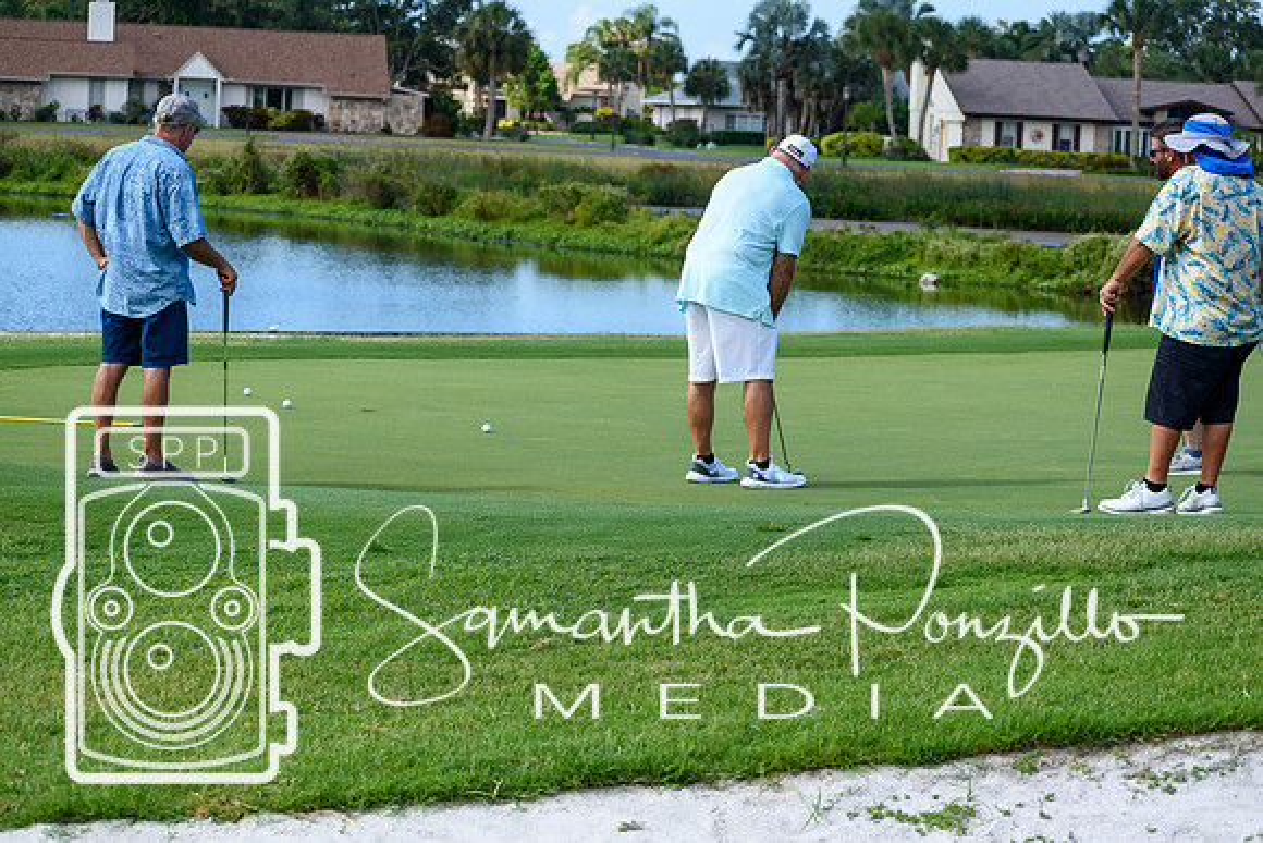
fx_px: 4106
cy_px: 422
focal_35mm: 117
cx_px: 632
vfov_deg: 11.7
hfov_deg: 17.5
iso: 200
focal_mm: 78
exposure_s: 1/640
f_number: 6.3
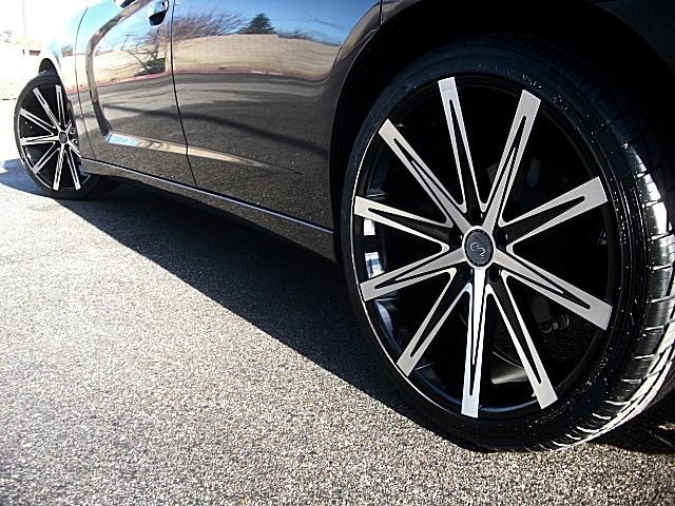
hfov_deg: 51.4
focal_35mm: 36
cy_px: 253
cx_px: 338
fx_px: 702
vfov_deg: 39.7
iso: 50
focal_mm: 6.3
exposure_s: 1/100
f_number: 2.8
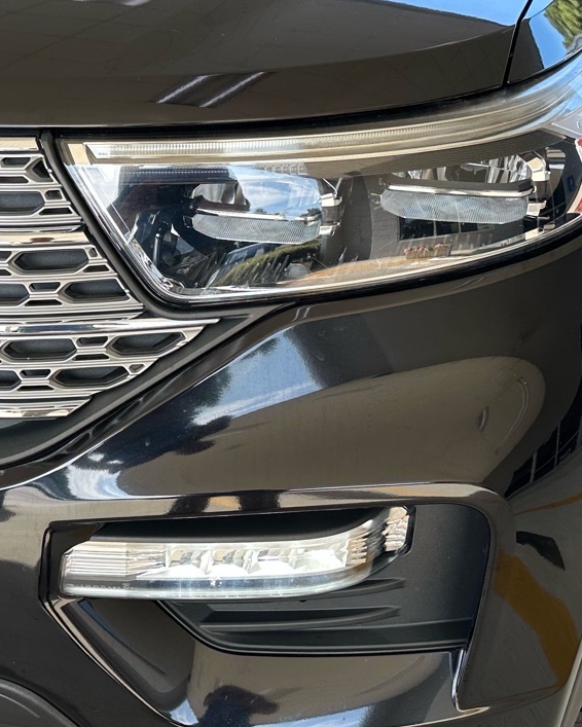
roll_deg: +1.8
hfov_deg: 27.2
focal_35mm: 53
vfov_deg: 35.0
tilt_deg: -19.5
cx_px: 22
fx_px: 1141
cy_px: 247
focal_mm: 6.86
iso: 80
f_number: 1.78
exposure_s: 1/347
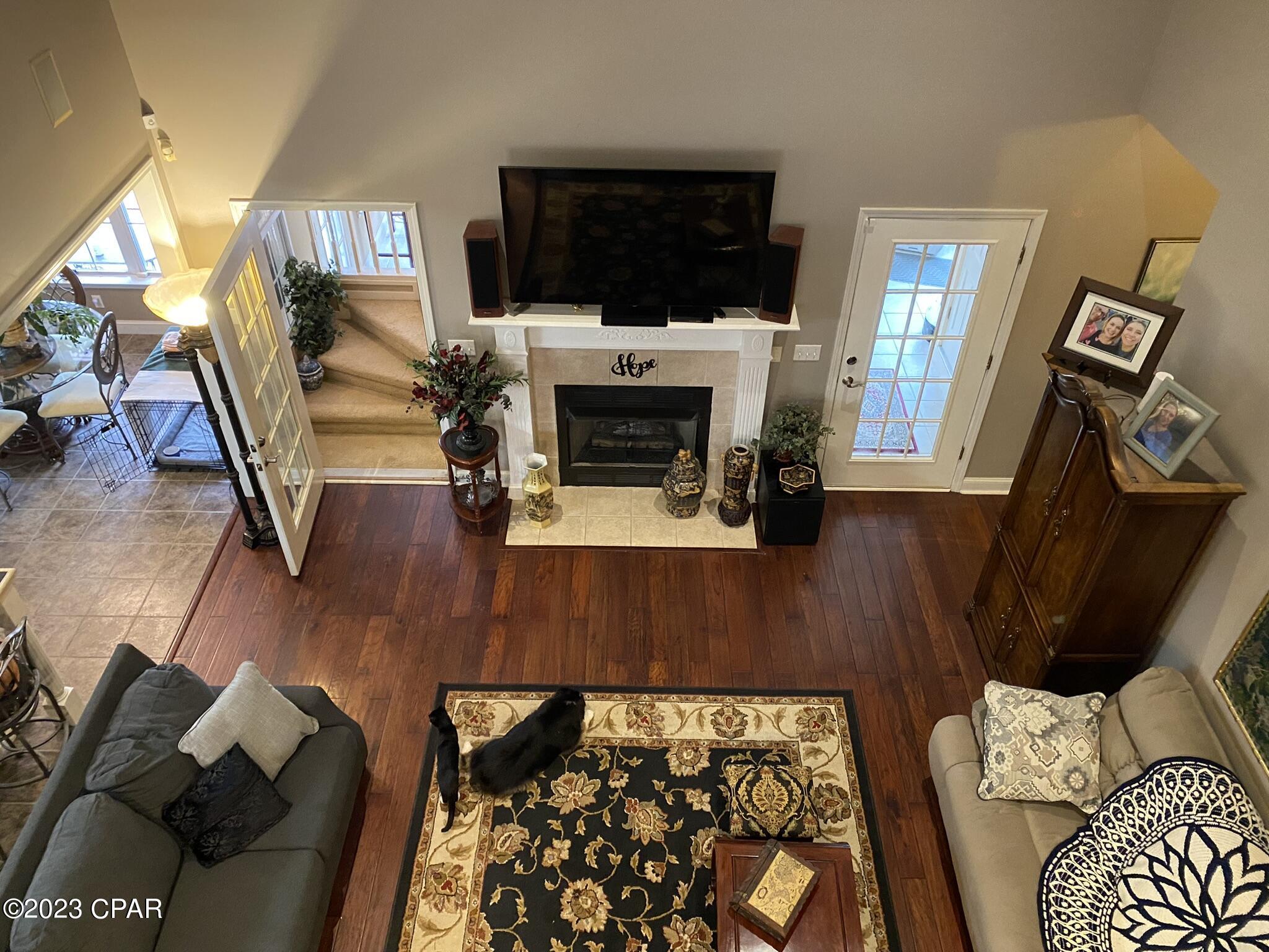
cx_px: 634
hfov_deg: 67.3
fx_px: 953
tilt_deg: -40.8
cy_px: 476
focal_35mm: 26
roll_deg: -0.4
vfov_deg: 53.1
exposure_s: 1/40
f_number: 1.8
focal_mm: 4.25
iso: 500
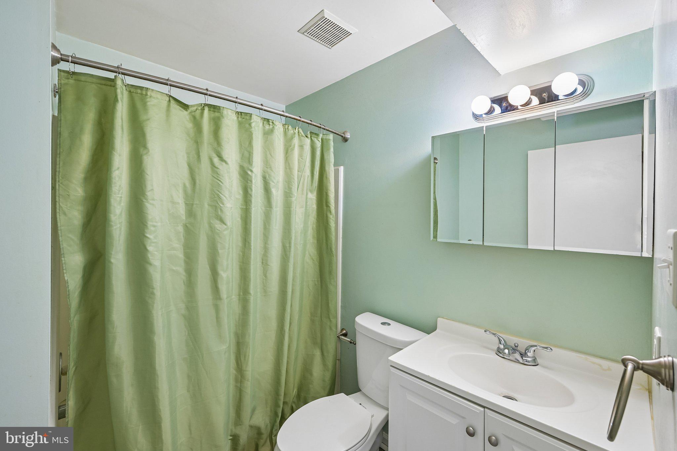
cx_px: 338
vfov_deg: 75.5
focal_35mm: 16
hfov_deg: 98.5
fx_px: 291
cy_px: 226
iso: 400
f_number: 8
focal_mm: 15.5
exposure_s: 1/6
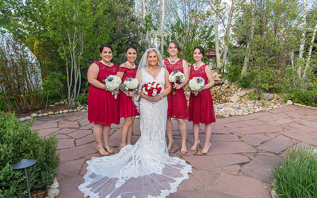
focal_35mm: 25
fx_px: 216
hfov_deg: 72.5
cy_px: 105
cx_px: 159
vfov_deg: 49.2
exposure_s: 1/160
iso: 100
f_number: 5
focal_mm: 24
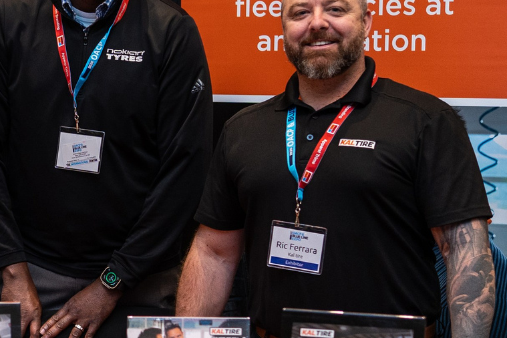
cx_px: -99
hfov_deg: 14.4
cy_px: 213
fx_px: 1943
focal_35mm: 138
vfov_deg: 9.9
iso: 640
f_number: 1.8
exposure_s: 1/200
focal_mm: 35
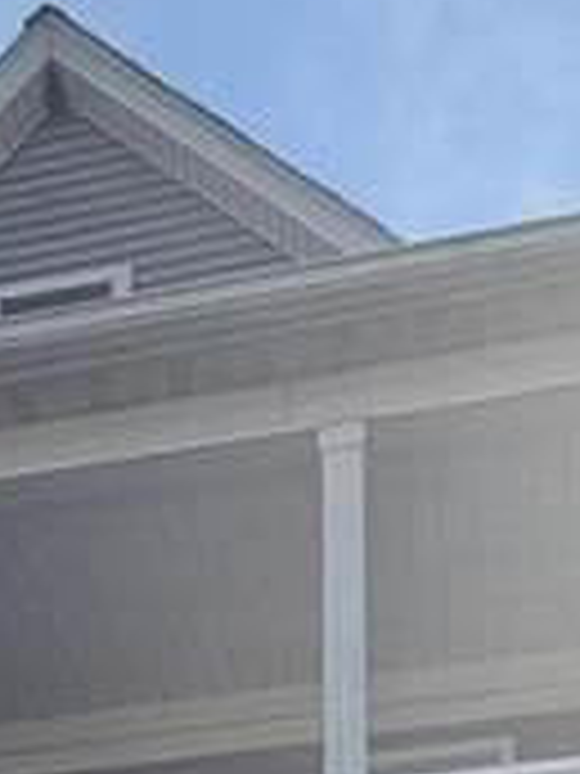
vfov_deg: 17.3
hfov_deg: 18.7
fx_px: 1743
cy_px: 1584
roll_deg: -0.5
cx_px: 126
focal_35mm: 78
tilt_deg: +7.1
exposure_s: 1/809
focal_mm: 2.22
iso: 32
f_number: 2.2
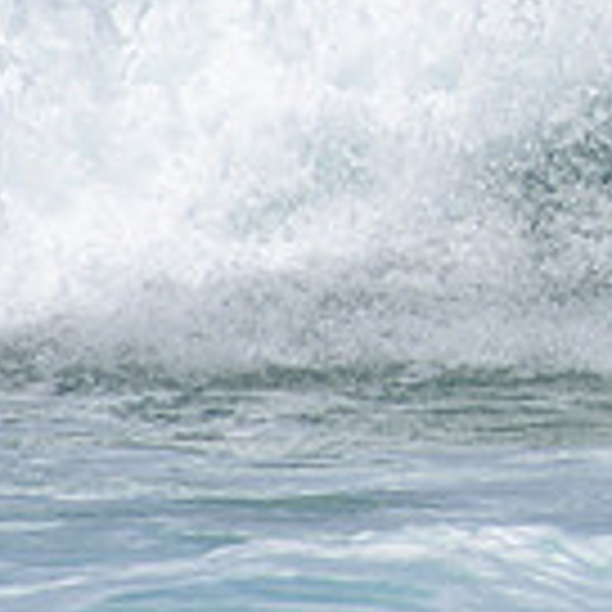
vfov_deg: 0.8
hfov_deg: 0.8
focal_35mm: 2169
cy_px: -88
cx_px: 1138
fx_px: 43385
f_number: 5.6
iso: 250
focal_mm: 400
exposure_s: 1/2000
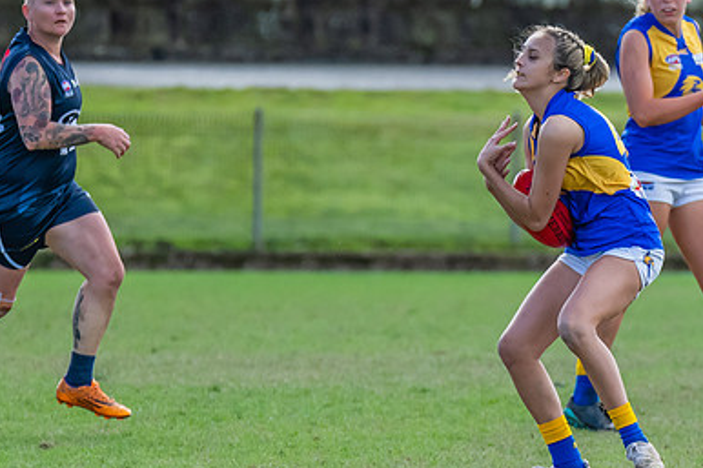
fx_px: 19479
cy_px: 197
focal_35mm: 998
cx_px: 630
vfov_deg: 1.4
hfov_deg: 2.1
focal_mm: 350
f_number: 6
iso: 1250
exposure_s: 1/1600
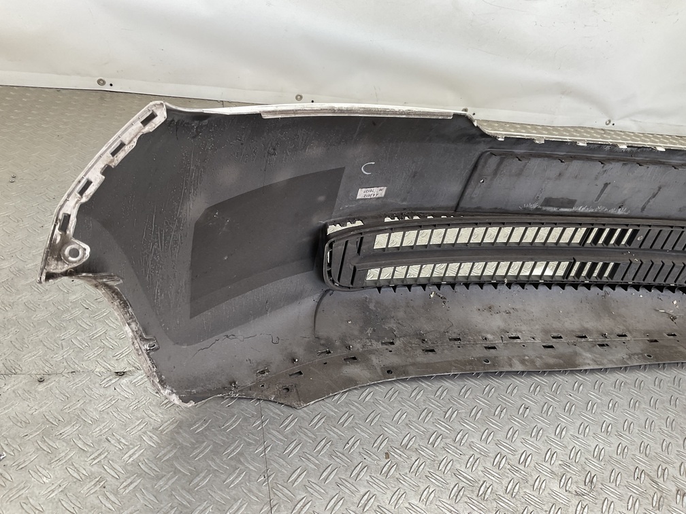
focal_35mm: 29
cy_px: 257
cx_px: 343
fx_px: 575
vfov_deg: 48.2
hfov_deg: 61.7
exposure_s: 1/100
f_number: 1.8
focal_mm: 3
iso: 25
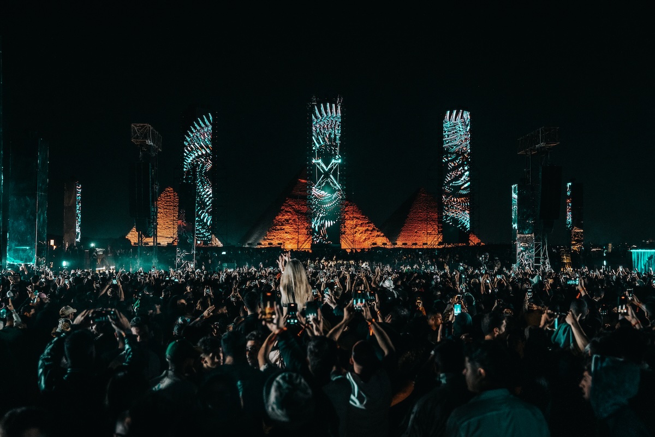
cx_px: 328
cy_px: 218
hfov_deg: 47.7
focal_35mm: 41
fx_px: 740
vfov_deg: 32.9
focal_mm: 40.7
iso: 3200
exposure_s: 1/125
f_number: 3.2
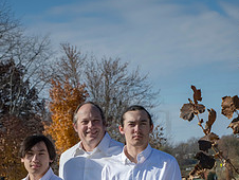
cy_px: 232
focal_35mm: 153
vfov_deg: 9.5
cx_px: 125
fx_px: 1057
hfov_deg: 12.9
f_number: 11
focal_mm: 80
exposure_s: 1/800
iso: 400
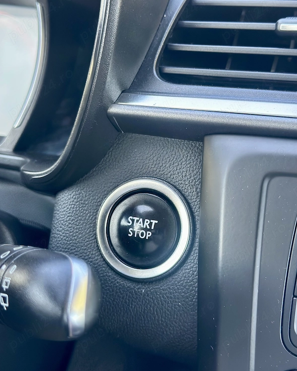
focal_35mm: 51
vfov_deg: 36.7
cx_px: 147
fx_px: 560
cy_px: 187
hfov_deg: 29.7
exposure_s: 1/99
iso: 200
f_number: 1.78
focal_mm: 6.86
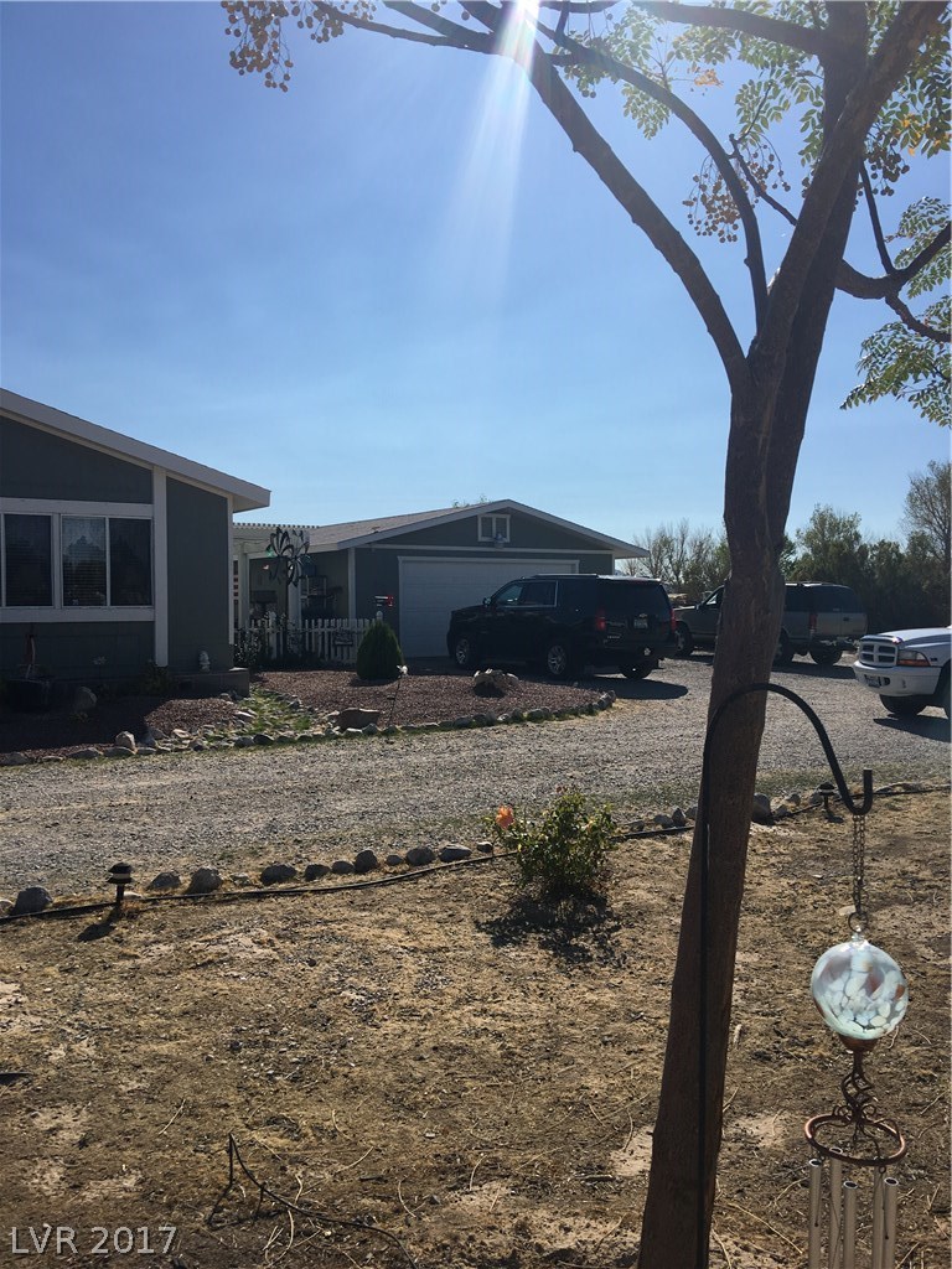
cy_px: 634
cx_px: 476
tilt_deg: -0.3
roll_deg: +0.1
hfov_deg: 48.2
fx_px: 1063
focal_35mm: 29
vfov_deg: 61.7
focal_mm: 4.15
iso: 25
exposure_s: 1/2849
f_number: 2.2
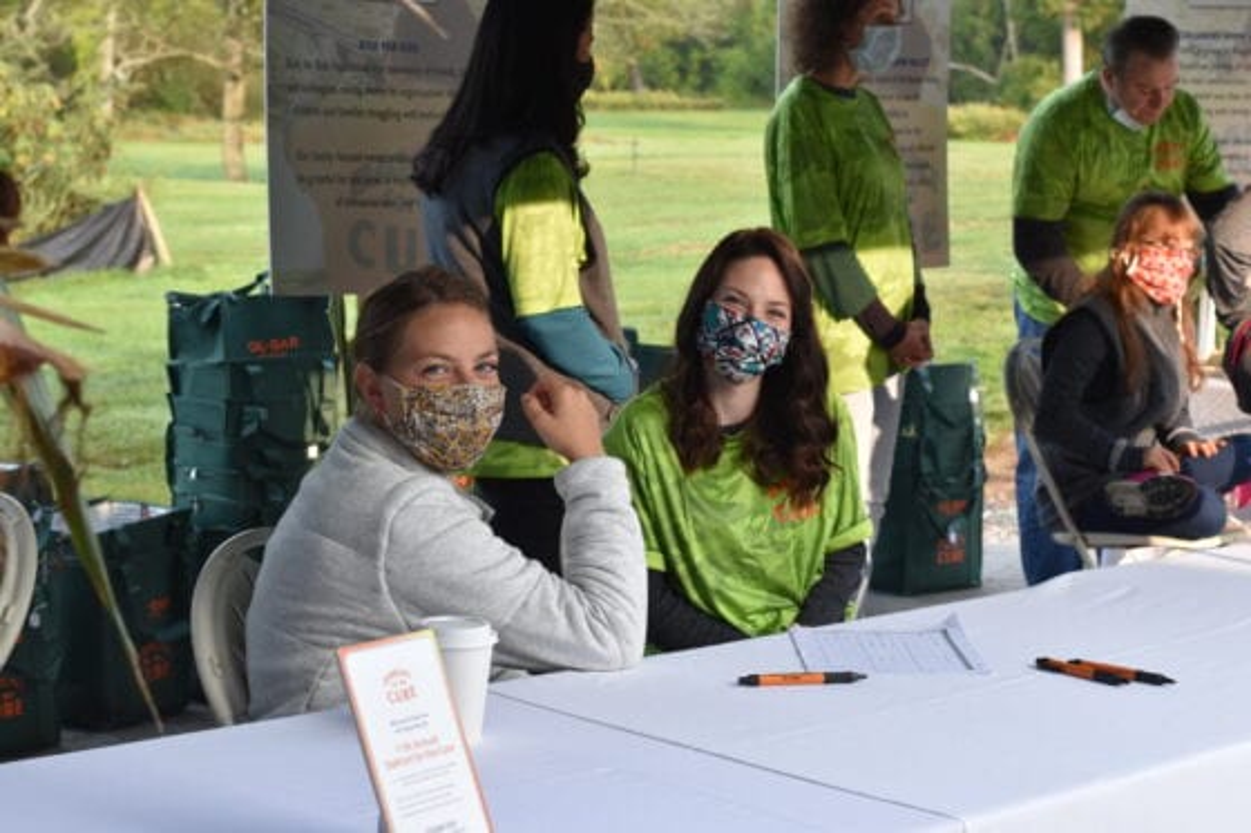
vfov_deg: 18.2
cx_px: 626
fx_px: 2605
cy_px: 416
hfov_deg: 27.0
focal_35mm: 75
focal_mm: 50
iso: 400
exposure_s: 1/160
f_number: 6.3
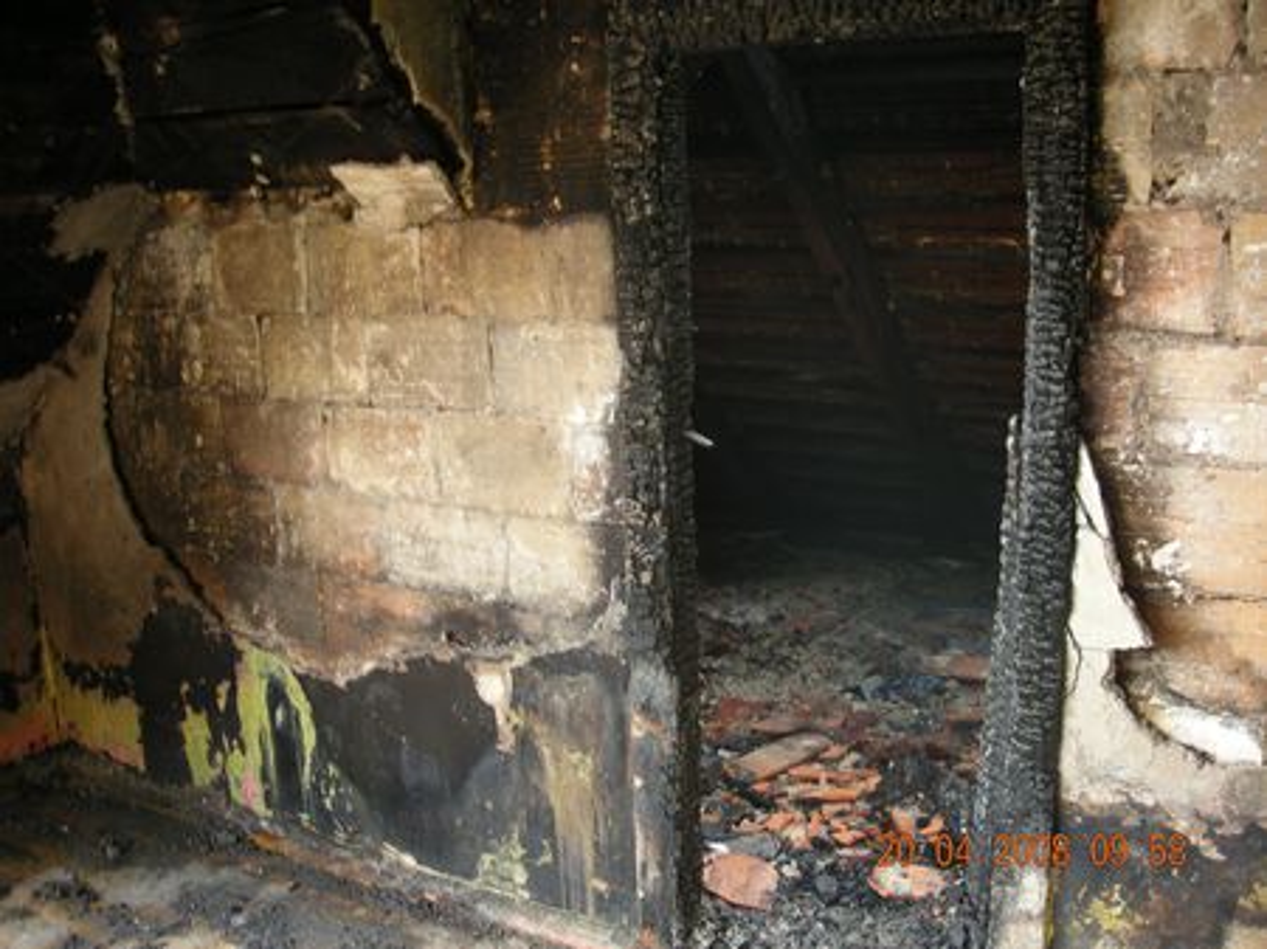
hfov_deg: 52.7
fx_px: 1280
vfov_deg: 40.7
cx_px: 634
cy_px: 474
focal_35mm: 35
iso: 141
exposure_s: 1/7.9
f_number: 2.8
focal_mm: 5.7
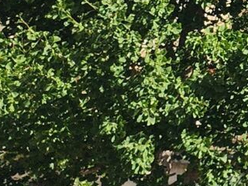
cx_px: 786
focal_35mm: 184
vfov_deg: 6.9
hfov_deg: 8.6
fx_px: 1318
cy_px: -443
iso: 12
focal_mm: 6.4
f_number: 1.8
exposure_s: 1/763
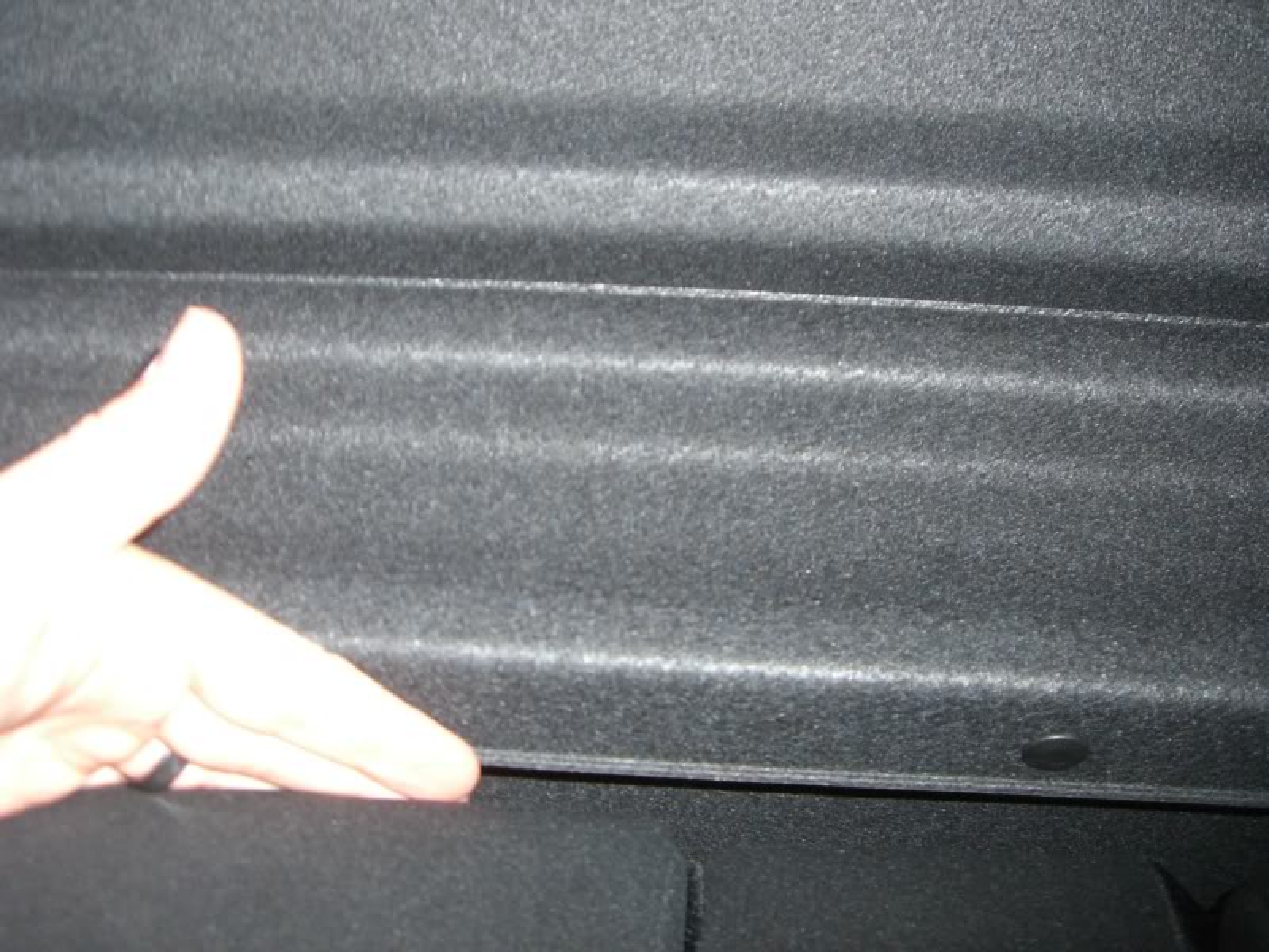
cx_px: 634
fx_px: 1393
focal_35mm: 38
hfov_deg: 49.0
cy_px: 476
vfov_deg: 37.7
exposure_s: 1/60
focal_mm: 6.2
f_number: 2.7
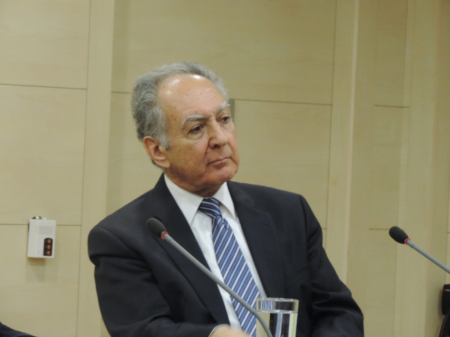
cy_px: 168
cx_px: 225
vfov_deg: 5.9
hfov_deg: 7.9
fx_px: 3250
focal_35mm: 250
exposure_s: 1/25
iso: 800
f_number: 4.7
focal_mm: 44.5
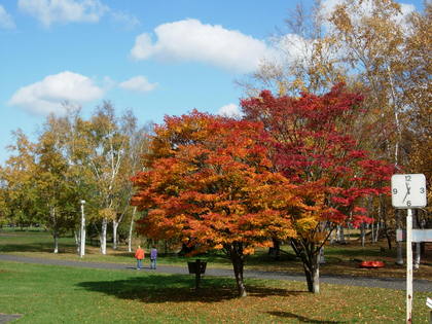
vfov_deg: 28.6
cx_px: 216
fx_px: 636
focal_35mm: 51
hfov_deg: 37.5
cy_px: 162
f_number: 5.4
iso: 64
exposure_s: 1/483
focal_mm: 10.6
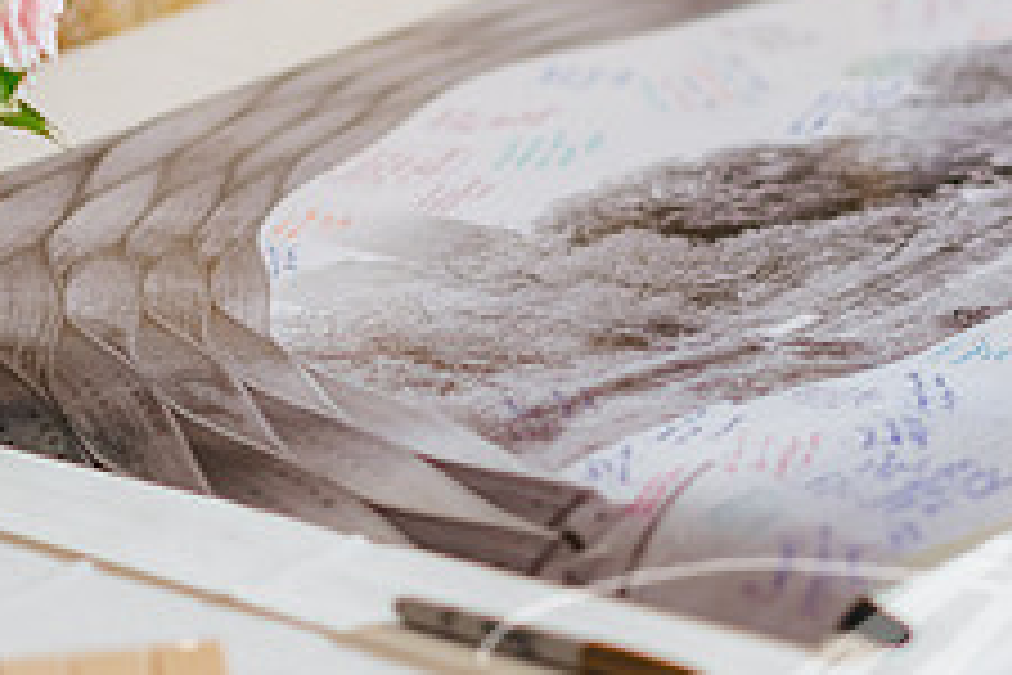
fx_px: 6156
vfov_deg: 6.3
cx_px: 922
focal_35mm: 219
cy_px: 227
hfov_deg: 9.4
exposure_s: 1/125
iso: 1600
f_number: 2
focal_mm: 85
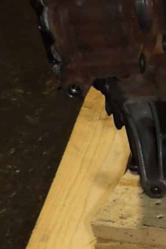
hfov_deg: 10.6
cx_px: 387
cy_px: -30
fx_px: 781
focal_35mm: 113
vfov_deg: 17.4
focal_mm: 4.3
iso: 200
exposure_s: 1/60
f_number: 3.2
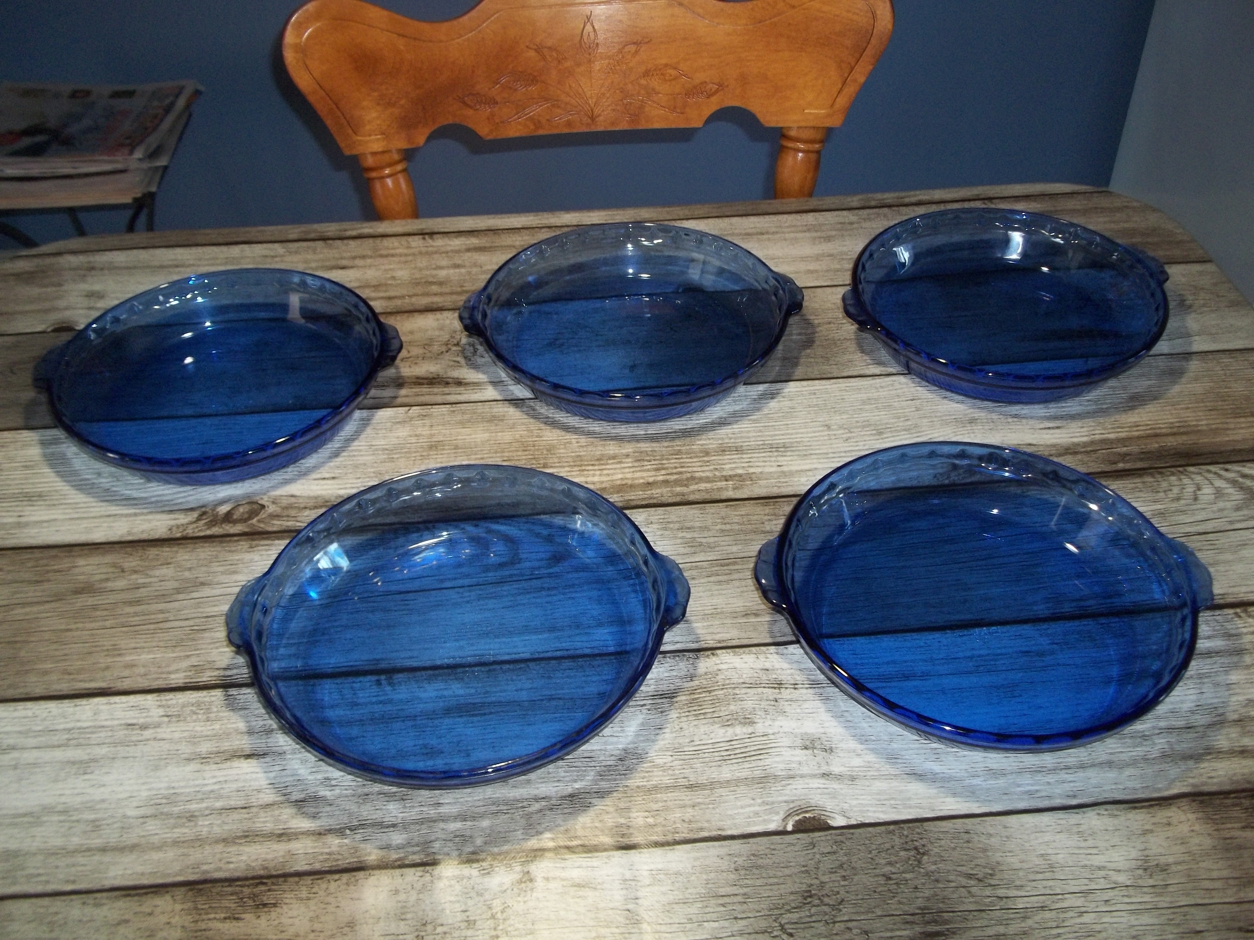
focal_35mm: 32
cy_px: 470
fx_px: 1159
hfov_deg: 56.8
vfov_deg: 44.2
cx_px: 627
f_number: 2.9
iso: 160
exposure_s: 1/30
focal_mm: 5.7
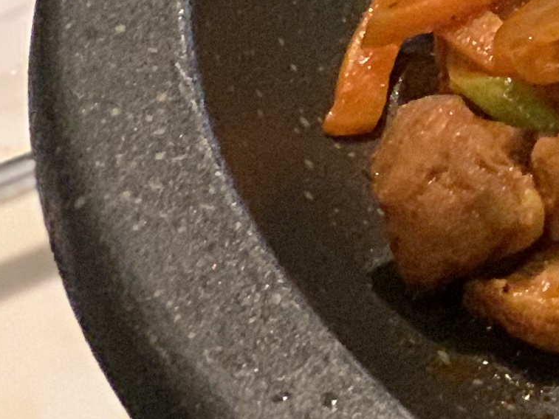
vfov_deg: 5.3
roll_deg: +0.6
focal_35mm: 277
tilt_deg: -33.4
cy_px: -282
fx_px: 4474
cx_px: 1485
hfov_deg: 6.7
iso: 320
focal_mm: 6
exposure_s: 1/50
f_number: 2.4
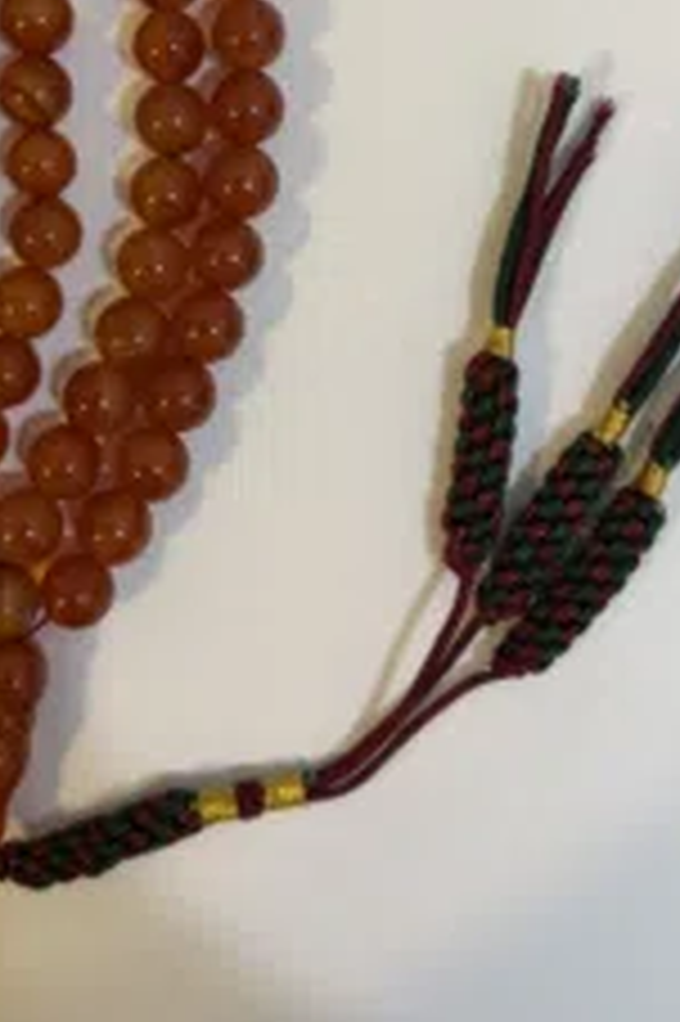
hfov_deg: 30.3
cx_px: 230
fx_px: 1248
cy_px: 248
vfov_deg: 43.0
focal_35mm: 44
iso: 200
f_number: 1.78
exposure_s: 1/50
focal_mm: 6.76
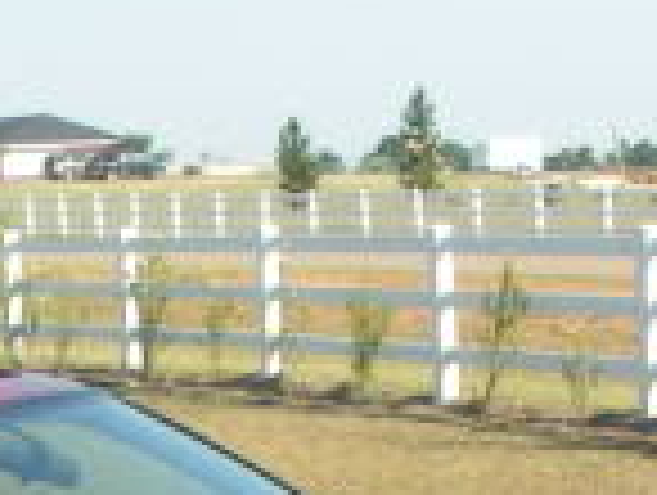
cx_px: 94
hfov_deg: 14.7
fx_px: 2528
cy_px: 693
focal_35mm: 133
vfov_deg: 10.8
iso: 50
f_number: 5.6
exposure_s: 1/200
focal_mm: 5.8
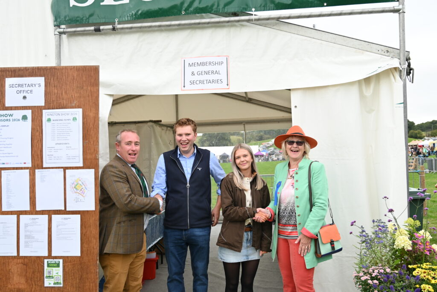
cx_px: 218
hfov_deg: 53.1
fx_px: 437
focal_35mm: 36
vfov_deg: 36.9
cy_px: 146
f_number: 4
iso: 250
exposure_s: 1/250
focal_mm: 24
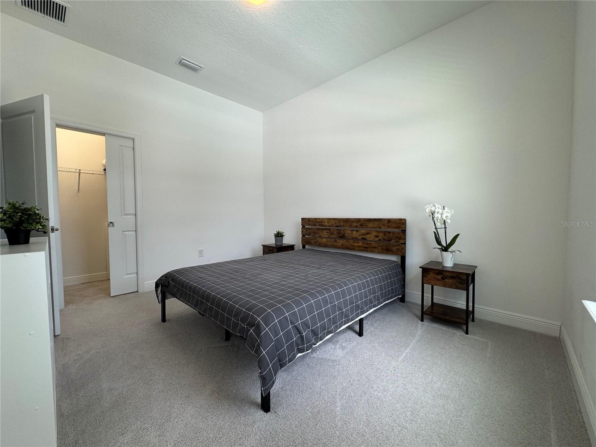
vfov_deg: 85.7
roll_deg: -0.2
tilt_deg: -2.9
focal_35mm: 14
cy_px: 224
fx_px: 241
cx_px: 298
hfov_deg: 102.1
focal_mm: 2.22
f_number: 2.2
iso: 80
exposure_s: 1/120
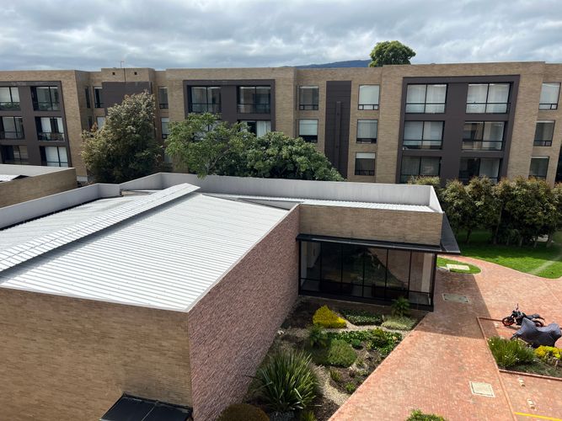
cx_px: 281
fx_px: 422
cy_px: 210
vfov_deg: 53.0
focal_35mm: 26
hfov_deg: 67.3
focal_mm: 5.7
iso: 50
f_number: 1.5
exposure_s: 1/4630
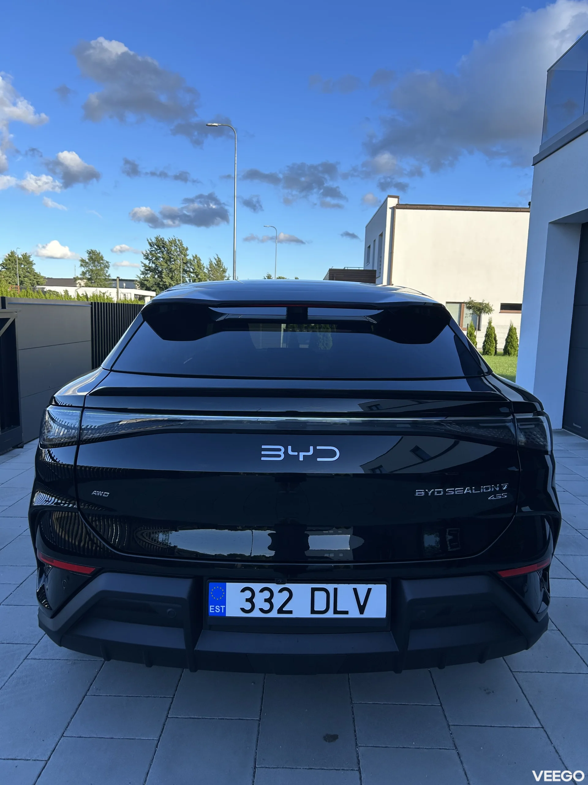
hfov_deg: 53.1
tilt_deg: -8.2
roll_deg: -1.6
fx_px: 589
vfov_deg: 67.3
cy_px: 392
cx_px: 294
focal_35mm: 26
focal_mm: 5.7
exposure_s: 1/1266
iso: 50
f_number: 1.5
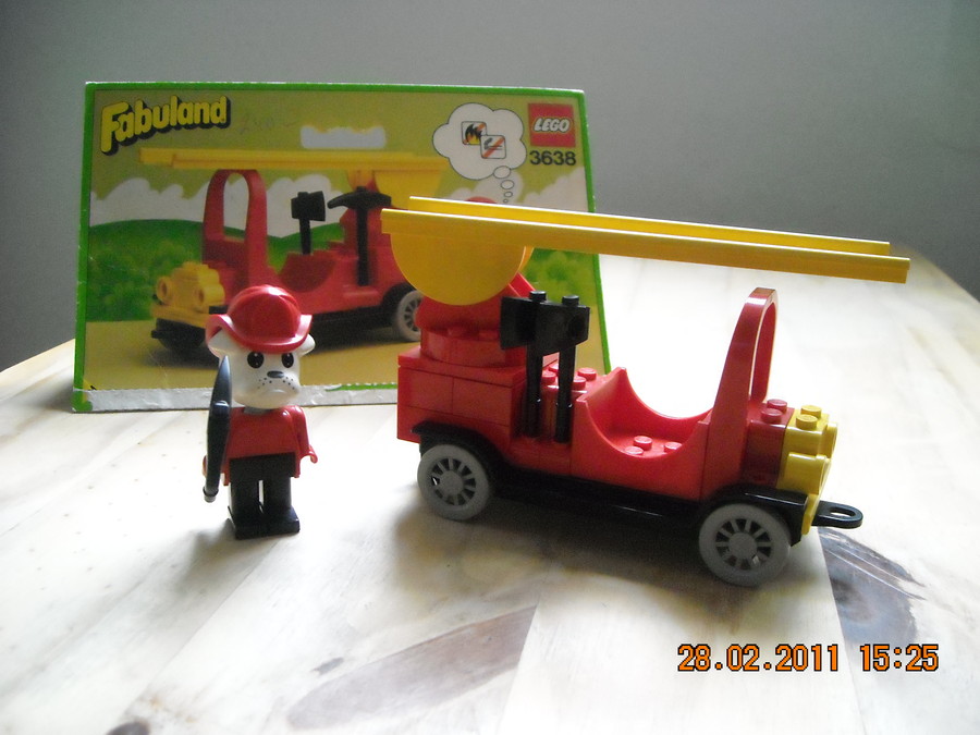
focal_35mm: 35
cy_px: 368
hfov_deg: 52.6
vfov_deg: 40.7
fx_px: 991
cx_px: 490
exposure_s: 1/28
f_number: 2.8
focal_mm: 5.7
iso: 800
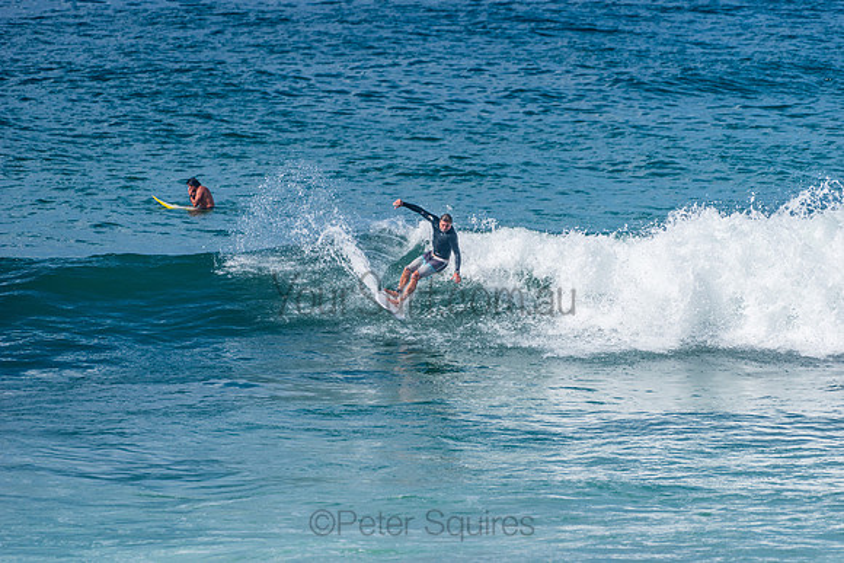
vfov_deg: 2.8
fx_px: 11724
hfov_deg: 4.1
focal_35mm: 500
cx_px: 422
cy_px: 282
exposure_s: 1/2000
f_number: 5.6
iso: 160
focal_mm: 500
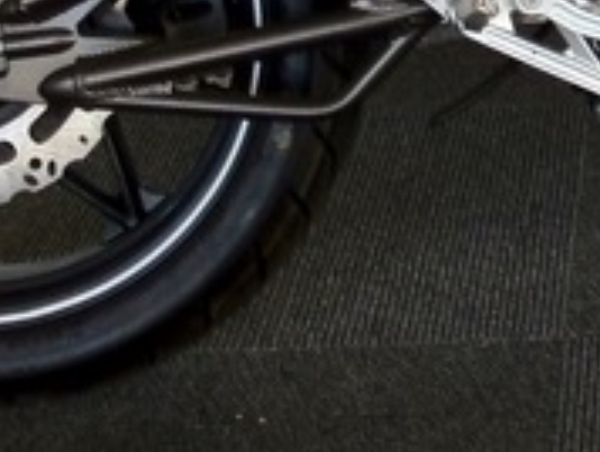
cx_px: 806
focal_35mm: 157
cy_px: -334
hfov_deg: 12.2
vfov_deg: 9.1
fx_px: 2725
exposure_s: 1/120
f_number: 2.4
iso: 100
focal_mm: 4.28
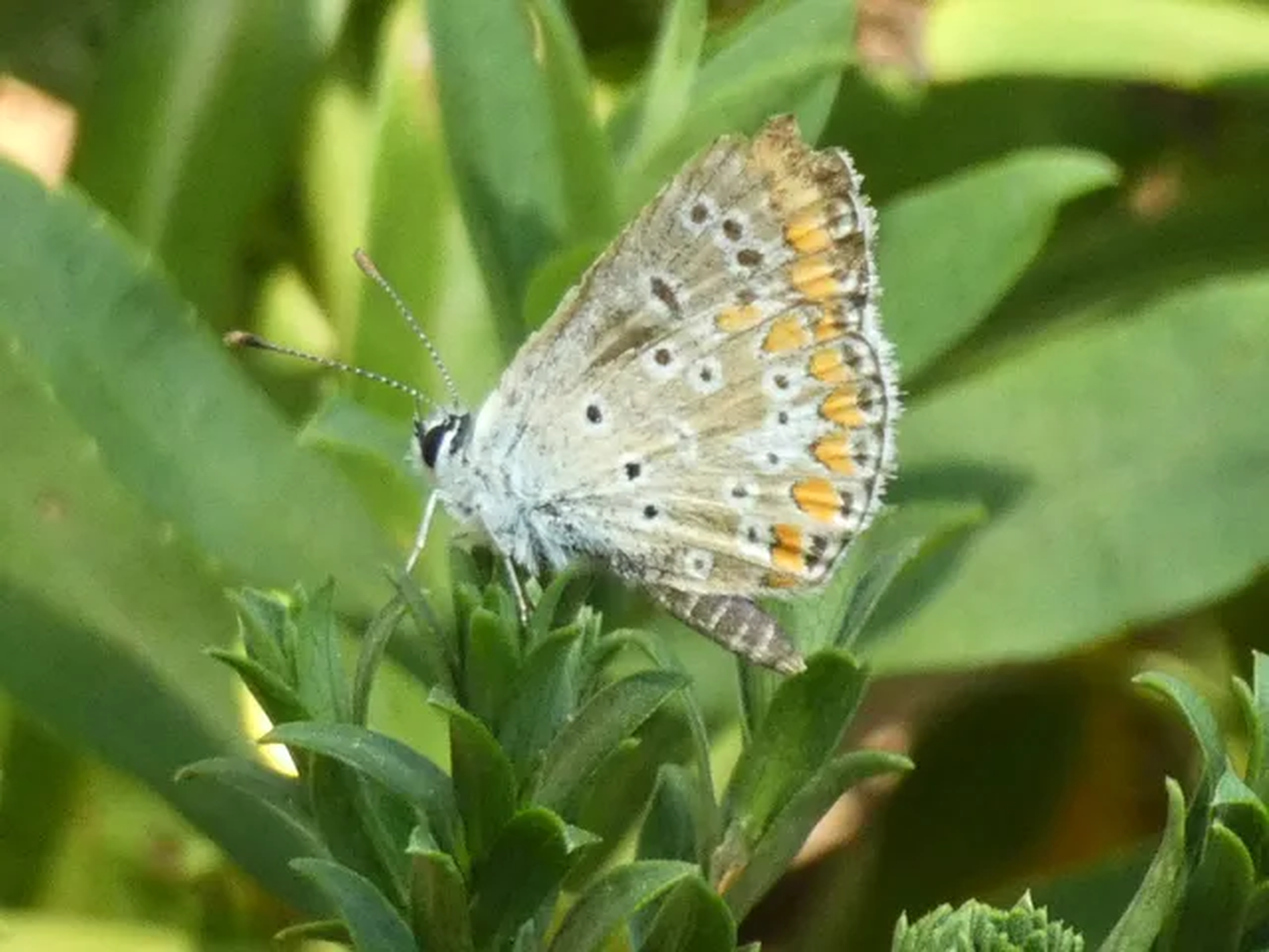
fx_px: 5865
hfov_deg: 12.3
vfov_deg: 9.3
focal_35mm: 160
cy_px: 476
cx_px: 634
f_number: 5.4
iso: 500
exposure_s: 1/80
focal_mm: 28.8
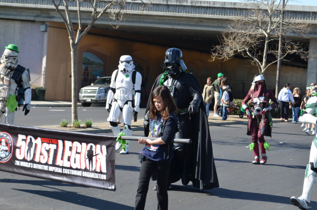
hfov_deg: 24.7
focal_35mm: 82
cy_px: 105
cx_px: 158
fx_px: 725
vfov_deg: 16.5
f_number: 8
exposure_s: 1/250
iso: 200
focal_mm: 55
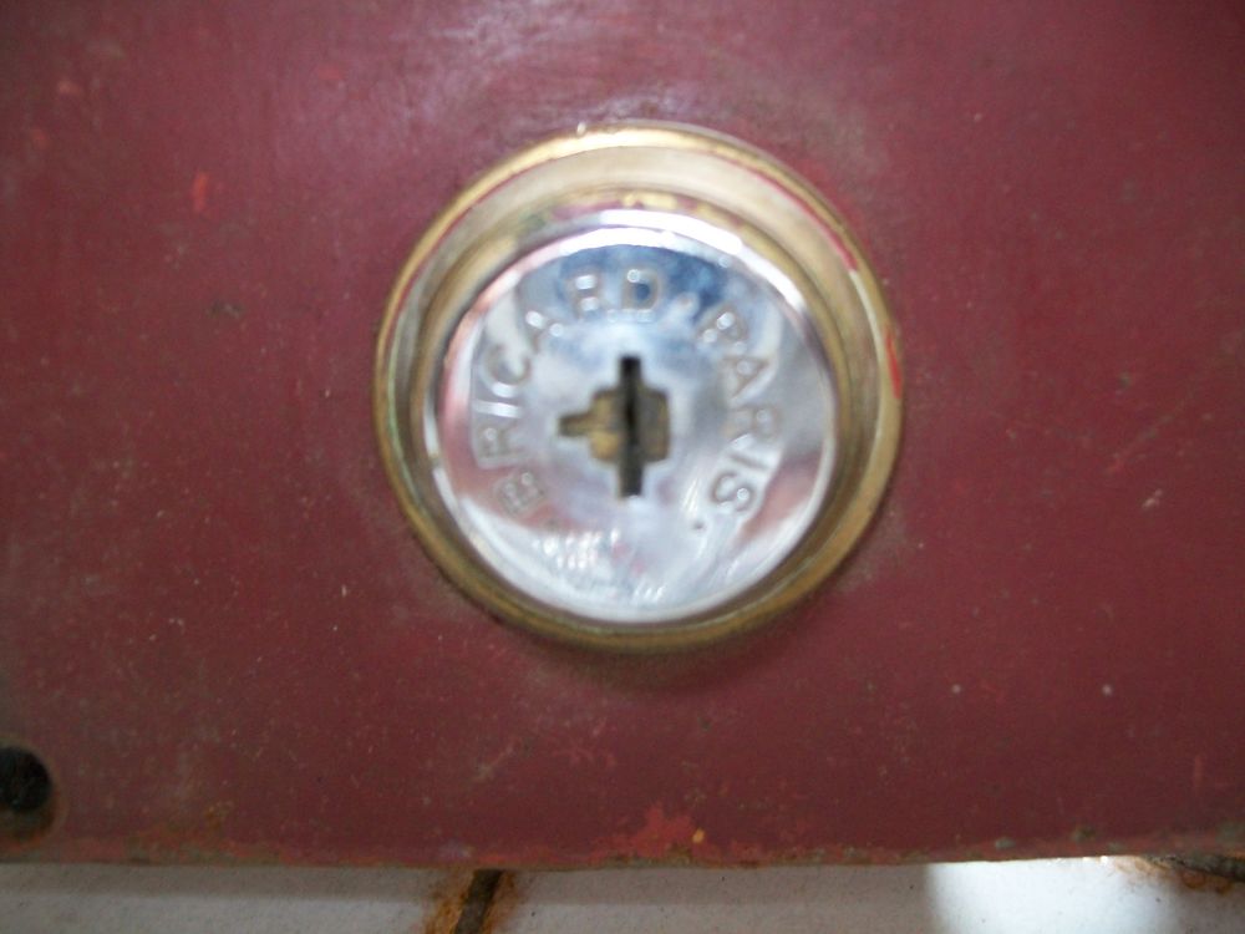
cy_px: 467
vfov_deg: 41.8
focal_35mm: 34
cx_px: 622
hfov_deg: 54.0
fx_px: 1223
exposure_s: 1/60
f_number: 2.7
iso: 160
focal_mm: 6.1
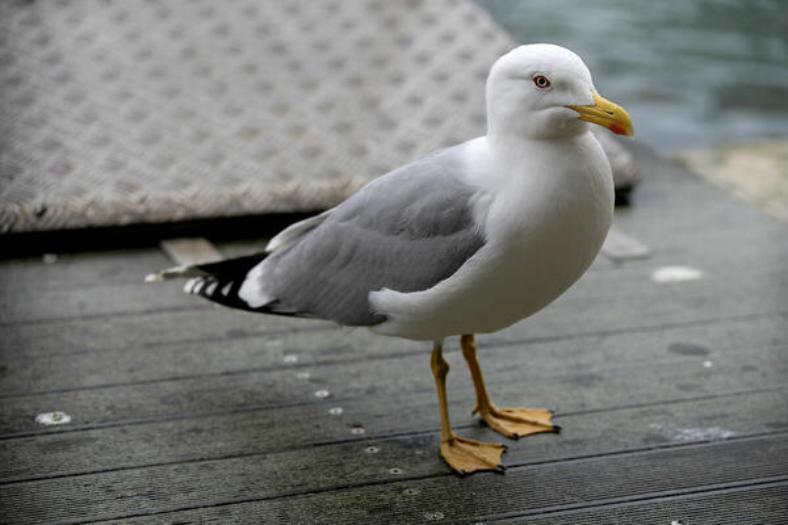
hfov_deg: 21.5
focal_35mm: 95
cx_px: 394
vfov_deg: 14.4
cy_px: 262
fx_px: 2079
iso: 72
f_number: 3.5
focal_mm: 95
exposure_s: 1/160
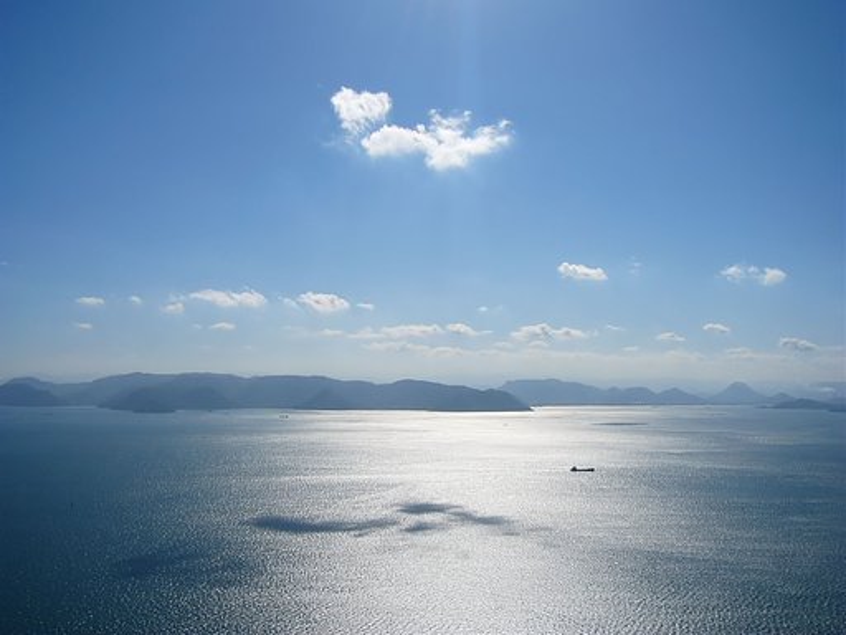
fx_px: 855
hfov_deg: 52.6
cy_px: 318
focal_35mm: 35
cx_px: 423
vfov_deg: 40.7
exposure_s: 1/1300
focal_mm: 5.8
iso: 50
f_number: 8
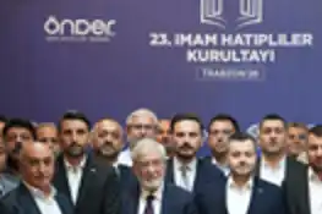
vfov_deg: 10.3
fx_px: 1186
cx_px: 236
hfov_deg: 15.4
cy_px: 159
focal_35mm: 133
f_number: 2.8
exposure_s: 1/125
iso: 1250
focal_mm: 63.8
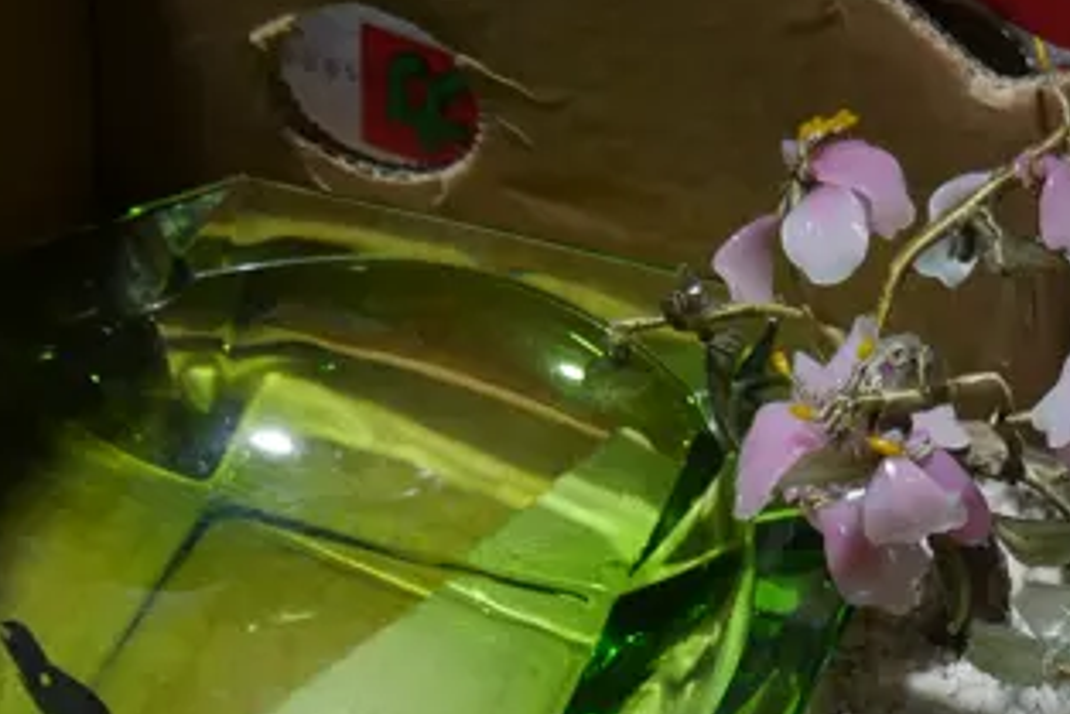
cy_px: 1194
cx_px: 427
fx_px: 3241
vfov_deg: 11.8
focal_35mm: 109
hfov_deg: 18.7
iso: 200
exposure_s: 1/80
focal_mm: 16
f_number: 3.6
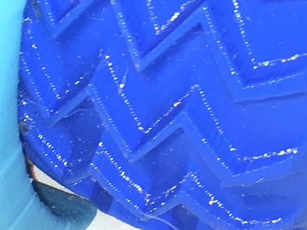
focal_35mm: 196
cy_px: -248
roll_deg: -1.9
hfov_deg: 10.1
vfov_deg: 7.3
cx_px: 236
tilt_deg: -34.4
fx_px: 1737
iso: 25
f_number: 2.2
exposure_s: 1/96
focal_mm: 4.15
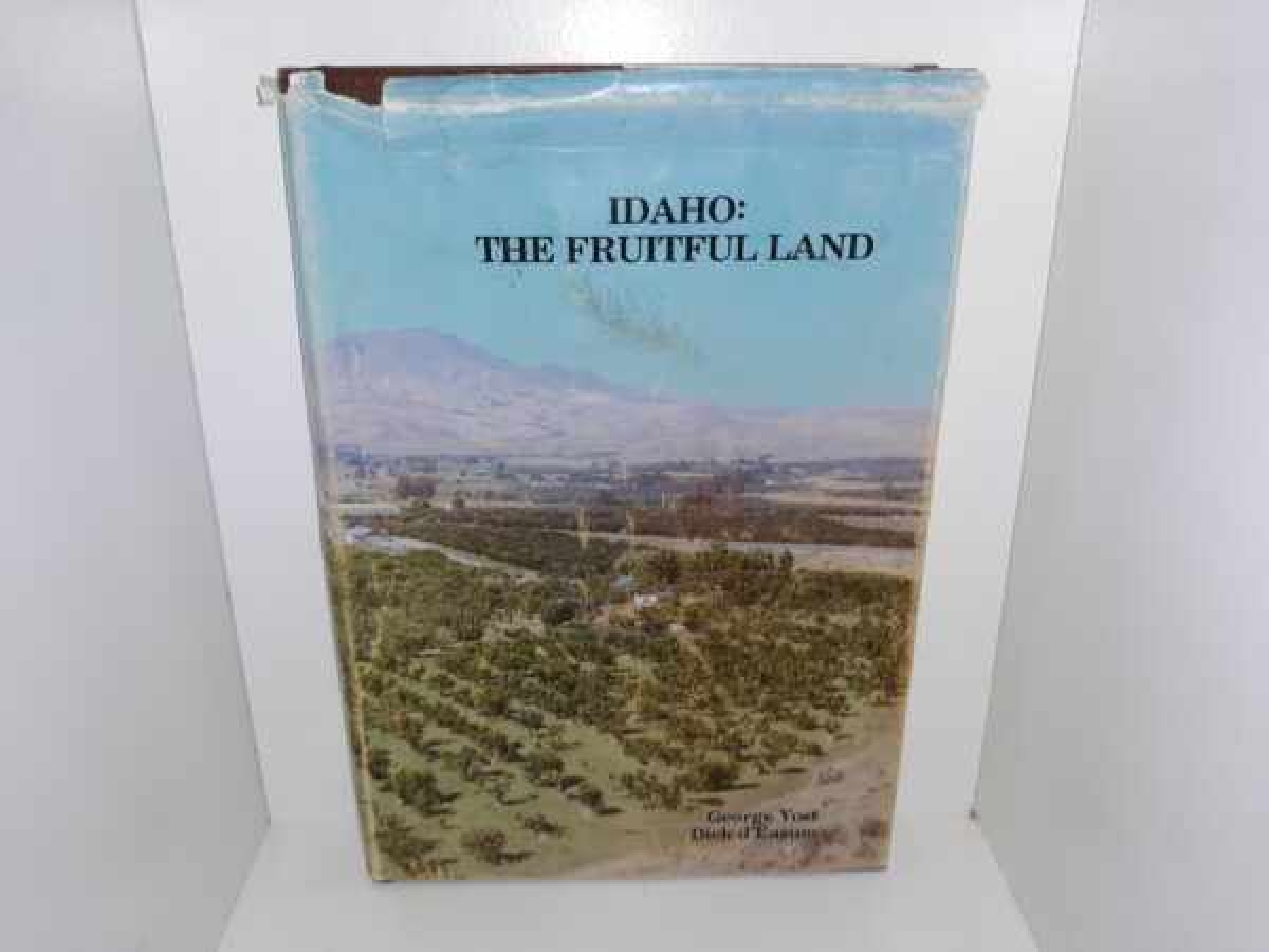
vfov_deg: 49.7
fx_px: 1026
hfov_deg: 63.4
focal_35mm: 28
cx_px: 634
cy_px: 476
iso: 40
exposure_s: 1/163
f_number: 1.7
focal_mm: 3.7
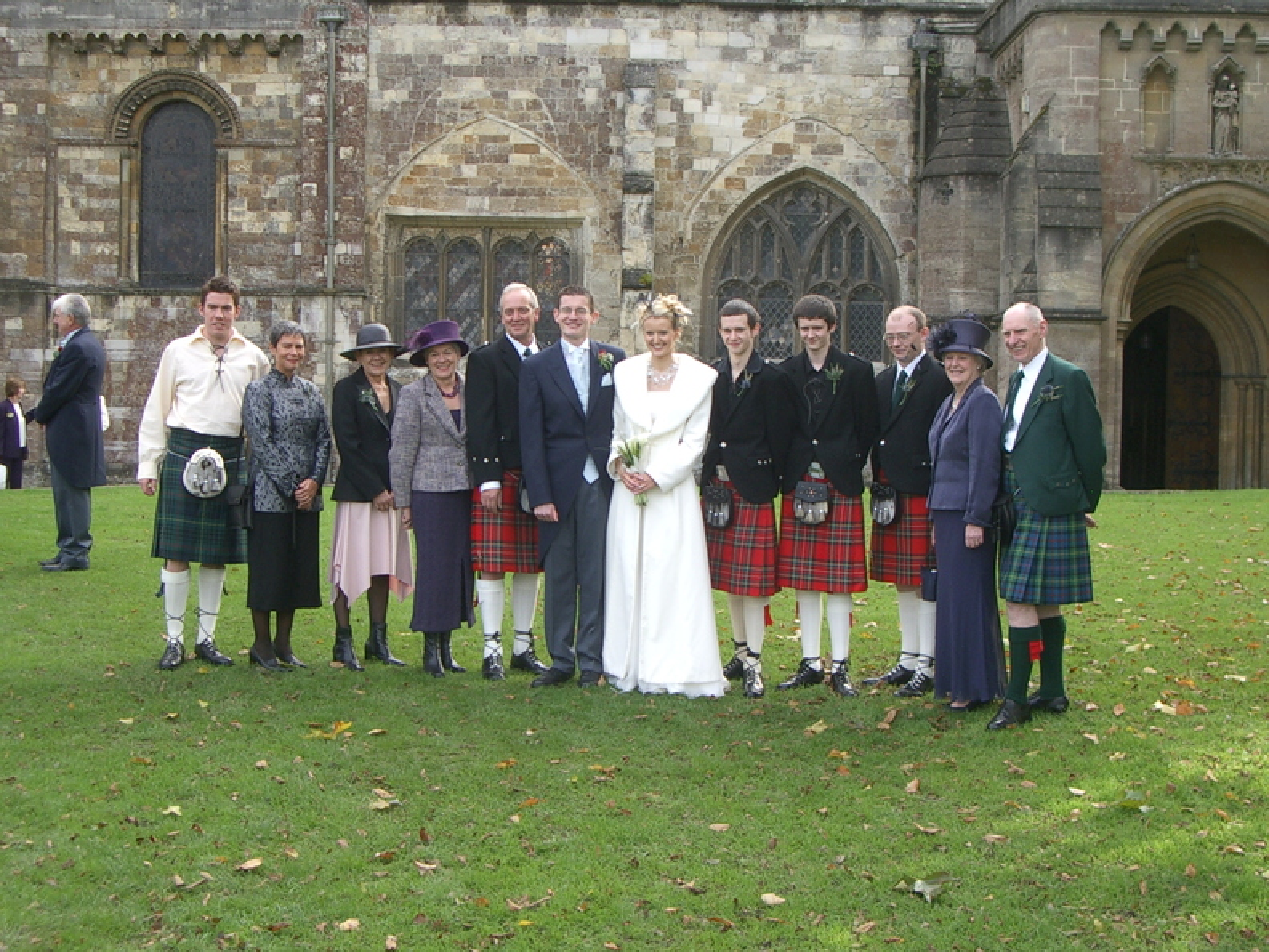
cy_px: 476
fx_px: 1796
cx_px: 634
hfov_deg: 38.9
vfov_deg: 29.7
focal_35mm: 49
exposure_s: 1/160
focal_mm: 8.2
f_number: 3.1
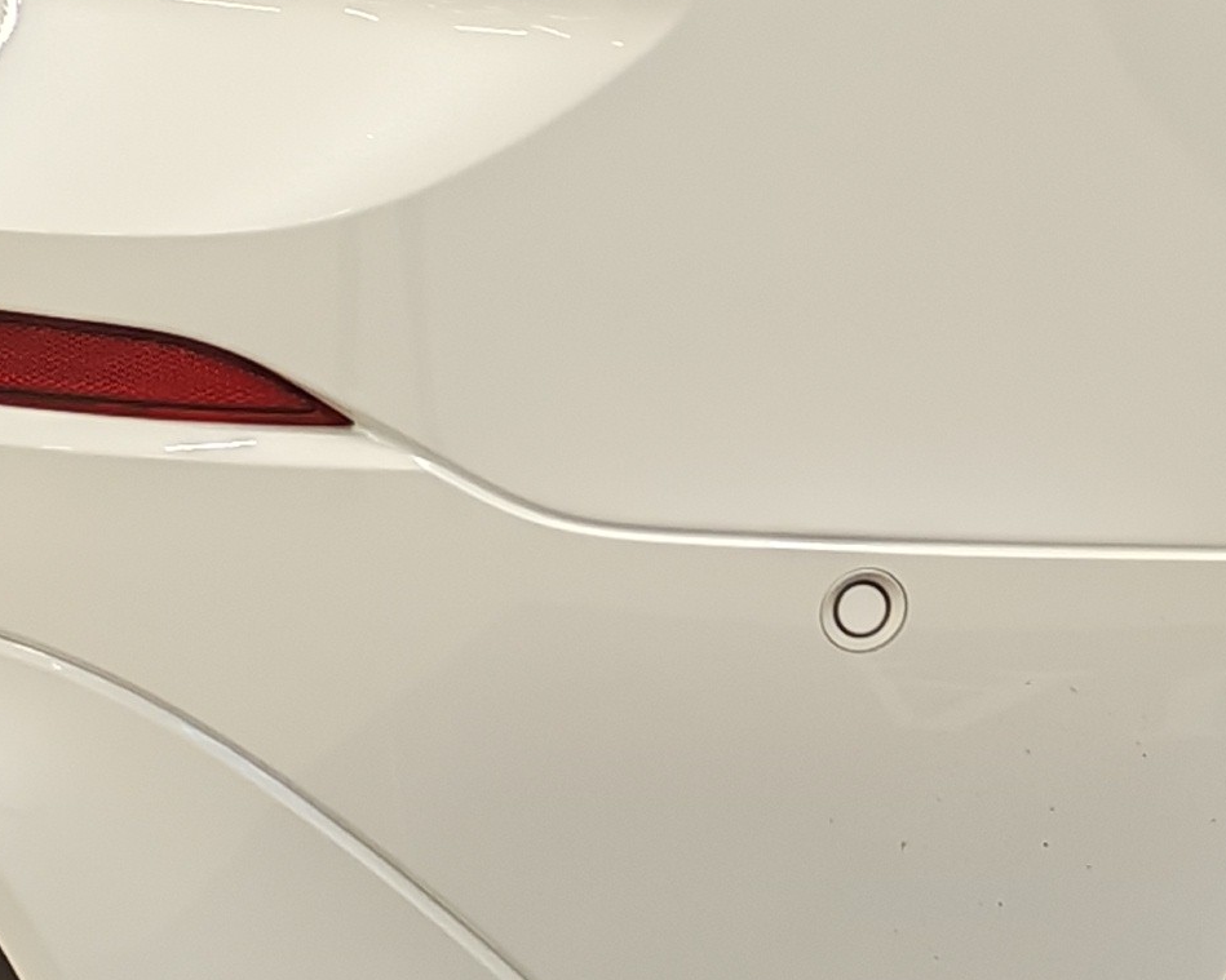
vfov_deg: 11.1
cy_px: 291
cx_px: 667
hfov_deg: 13.9
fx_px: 5043
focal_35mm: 139
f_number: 1.9
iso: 400
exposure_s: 1/100
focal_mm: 6.12
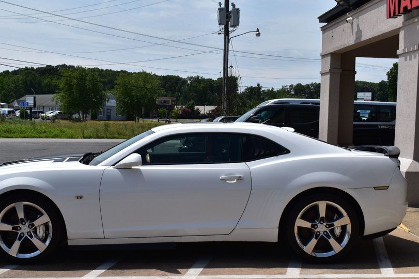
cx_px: 190
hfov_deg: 37.5
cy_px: 167
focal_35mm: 53
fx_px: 617
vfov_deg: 25.4
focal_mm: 28
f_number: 11
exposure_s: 1/500
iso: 200
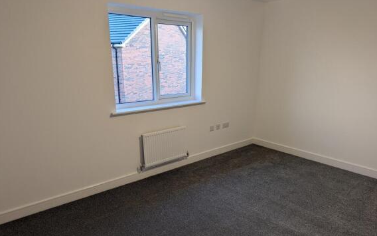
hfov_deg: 70.4
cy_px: 143
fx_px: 267
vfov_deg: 47.3
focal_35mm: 26
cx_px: 190
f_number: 1.85
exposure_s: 1/59.1
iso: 167
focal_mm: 6.81
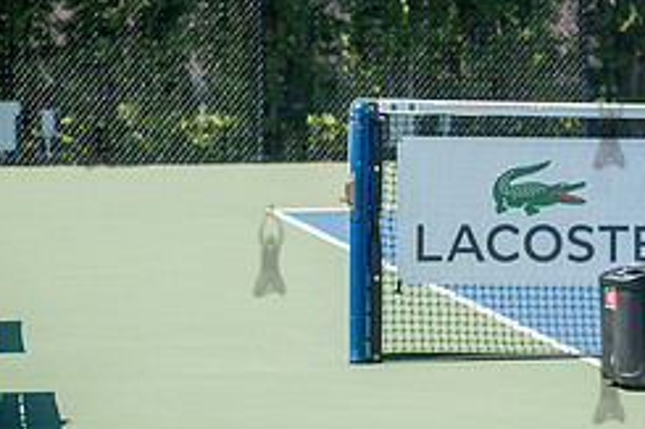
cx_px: 629
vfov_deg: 5.3
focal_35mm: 257
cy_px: 133
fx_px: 4601
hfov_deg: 8.0
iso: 200
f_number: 3.5
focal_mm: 100
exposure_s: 1/1250
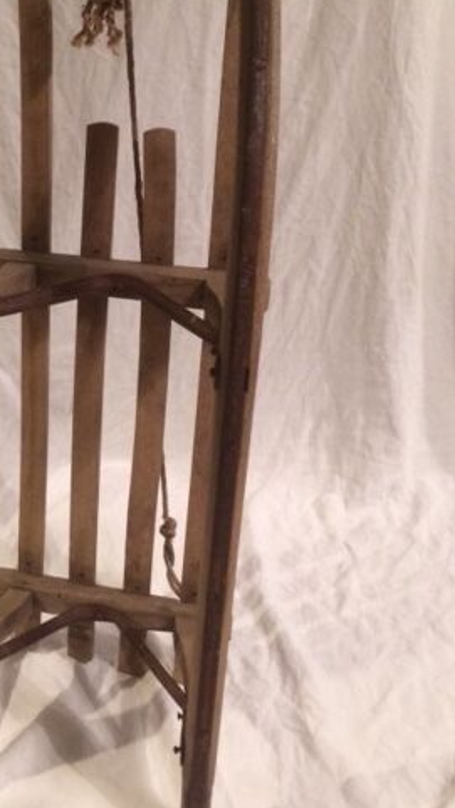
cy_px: 356
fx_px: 900
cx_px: 81
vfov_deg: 48.2
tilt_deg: -32.2
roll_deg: +0.9
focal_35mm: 42
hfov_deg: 27.7
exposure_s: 1/17
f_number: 2.2
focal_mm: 4.15
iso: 250
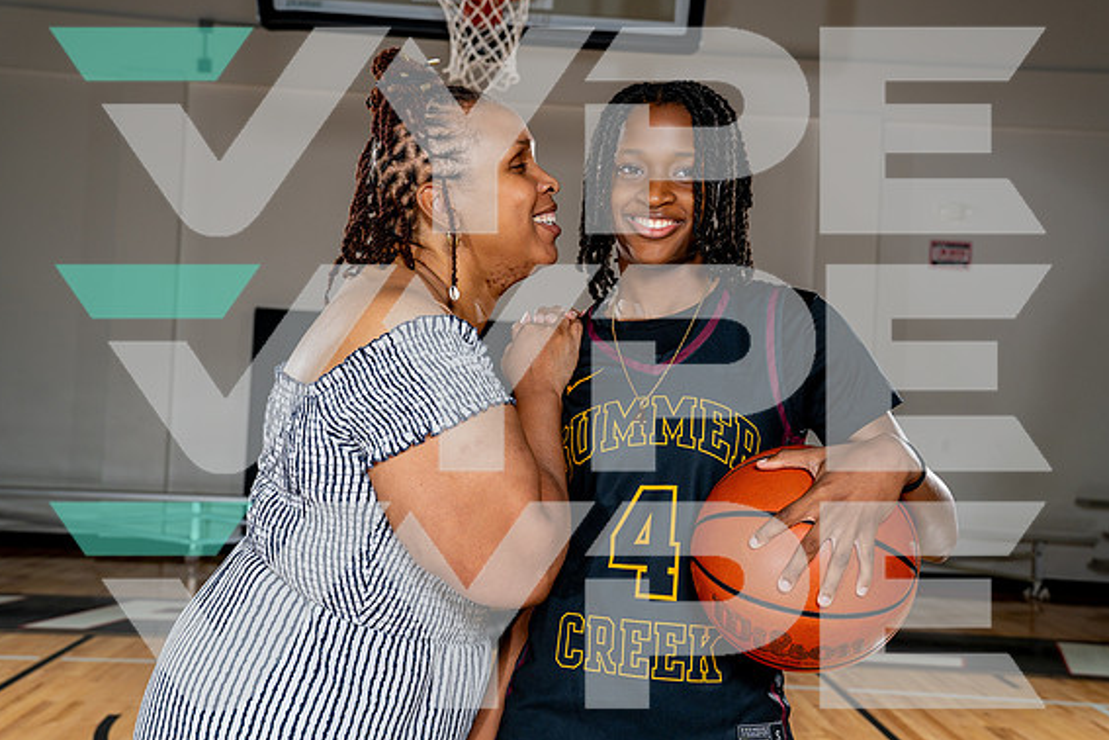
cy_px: 369
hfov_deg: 45.4
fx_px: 1325
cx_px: 554
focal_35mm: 43
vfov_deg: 31.2
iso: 200
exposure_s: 1/250
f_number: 5.6
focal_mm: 42
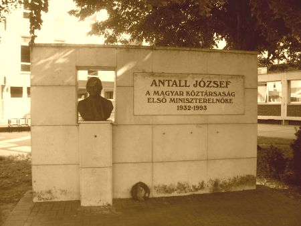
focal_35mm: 34
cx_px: 150
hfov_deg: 53.9
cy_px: 113
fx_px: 296
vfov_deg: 41.8
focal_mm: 5.6
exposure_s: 1/250
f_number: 2.7
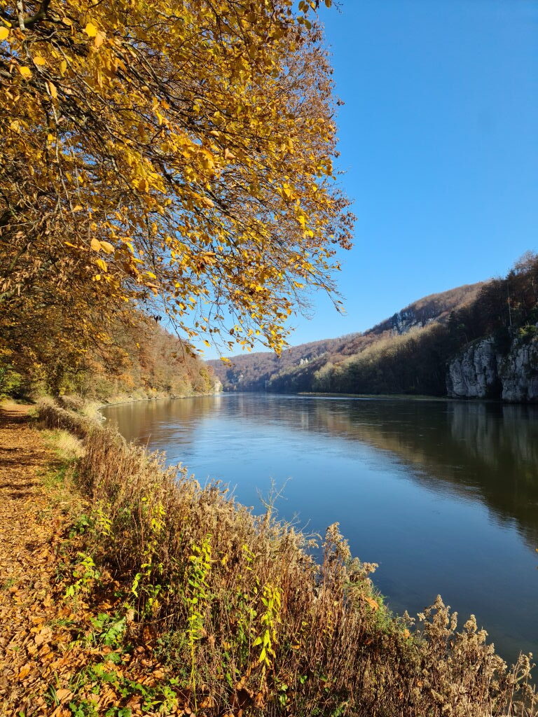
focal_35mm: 25
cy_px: 358
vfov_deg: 69.4
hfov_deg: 54.9
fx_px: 518
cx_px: 269
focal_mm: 7
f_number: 1.8
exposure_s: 1/516
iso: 50
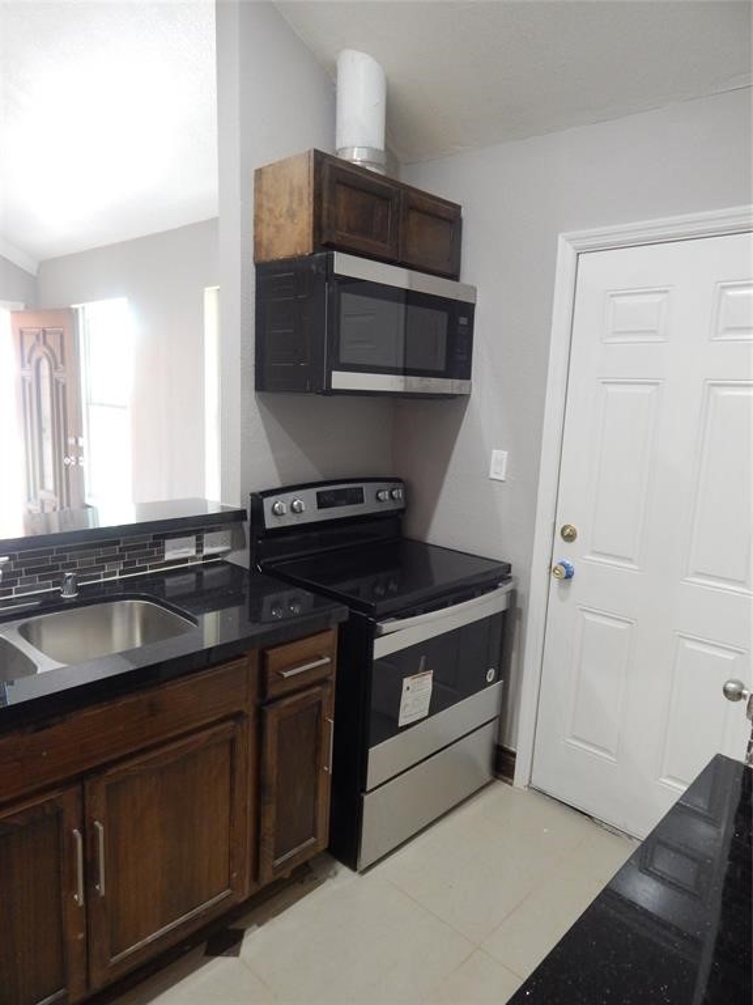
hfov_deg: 61.1
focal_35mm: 22
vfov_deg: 76.4
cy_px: 502
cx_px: 376
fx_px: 638
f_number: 3
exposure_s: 1/30
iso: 360
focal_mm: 4
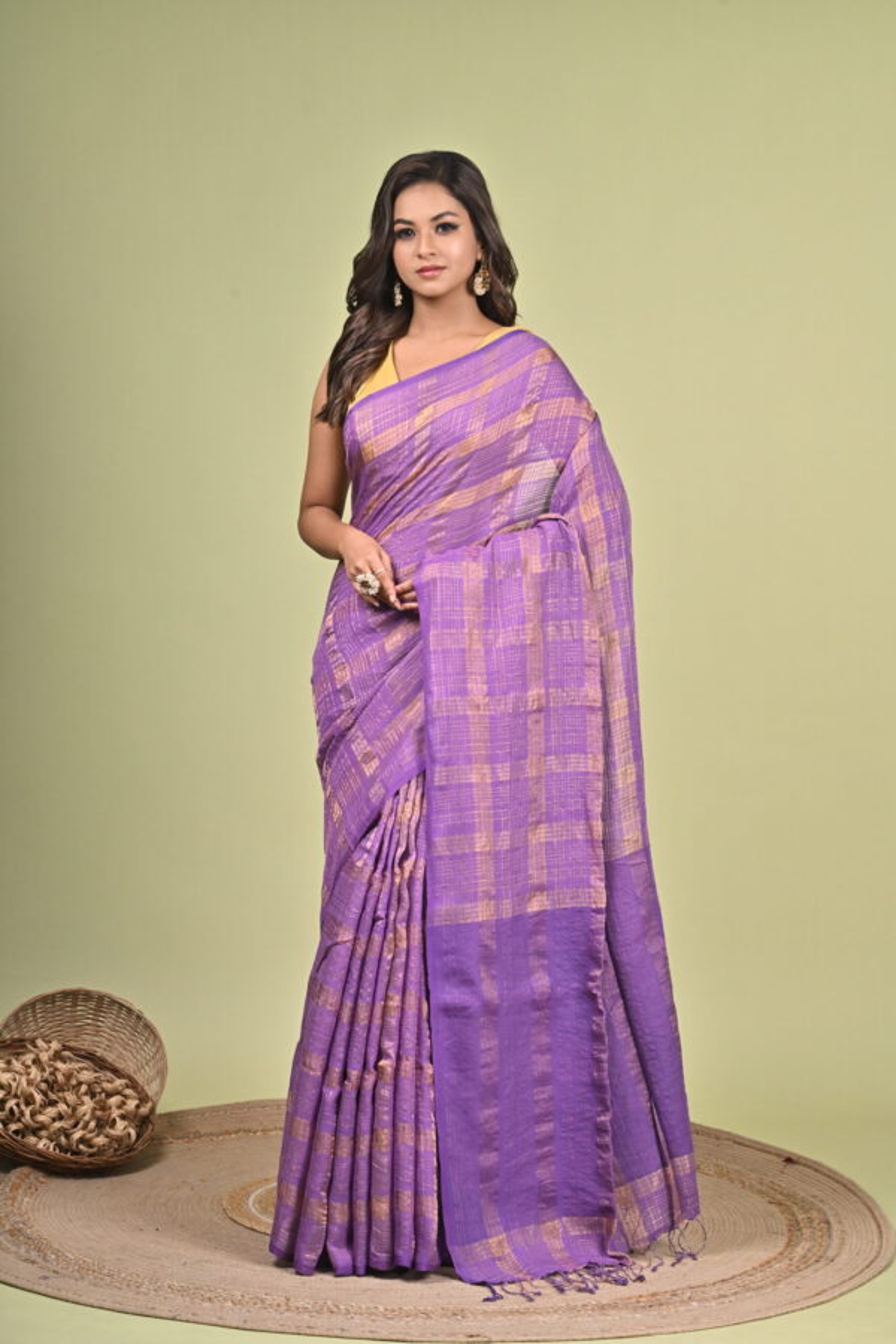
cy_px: 672
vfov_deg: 23.9
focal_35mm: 85
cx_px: 448
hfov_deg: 16.1
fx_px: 3173
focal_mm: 85
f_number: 9
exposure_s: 1/160
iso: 400
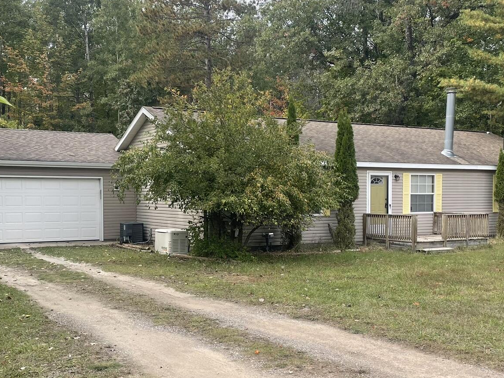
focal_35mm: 46
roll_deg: +0.4
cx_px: 289
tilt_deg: -1.8
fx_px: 670
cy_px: 222
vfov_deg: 31.4
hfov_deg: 41.1
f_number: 1.6
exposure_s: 1/910
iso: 32
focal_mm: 4.2
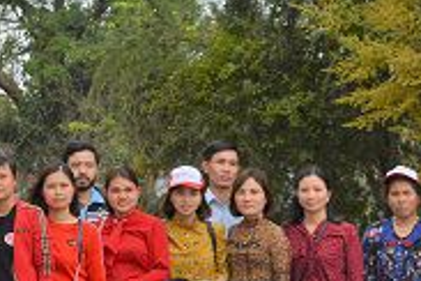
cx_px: -189
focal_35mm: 144
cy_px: 17
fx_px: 1684
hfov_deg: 13.5
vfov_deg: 9.5
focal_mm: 22
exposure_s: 1/1600
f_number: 5.6
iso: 400
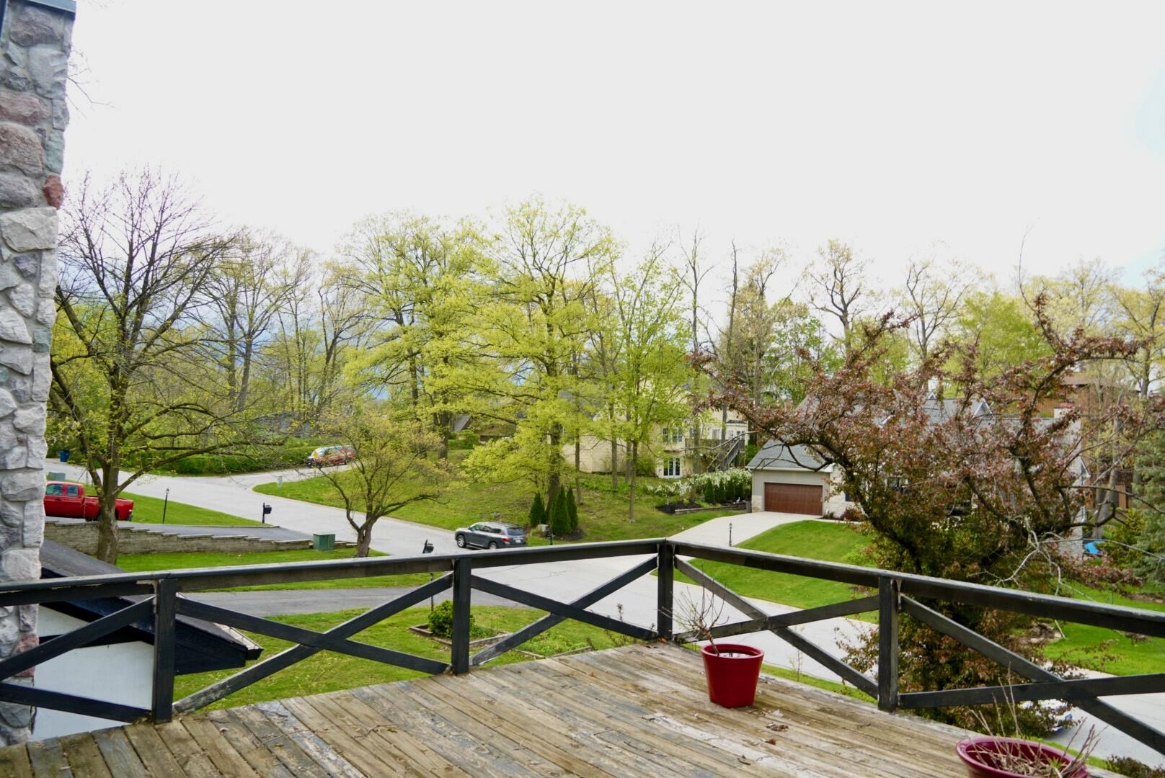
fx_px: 874
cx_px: 582
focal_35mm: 27
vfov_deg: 48.0
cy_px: 389
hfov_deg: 67.3
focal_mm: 18
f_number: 4.5
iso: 100
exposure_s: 1/60
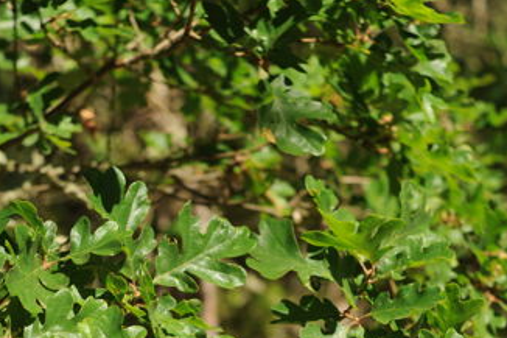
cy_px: 361
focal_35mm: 86
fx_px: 1211
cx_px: 221
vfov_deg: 15.5
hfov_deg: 23.6
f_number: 4.5
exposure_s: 1/400
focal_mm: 35
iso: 200
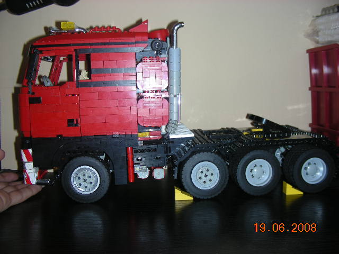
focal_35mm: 38
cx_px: 170
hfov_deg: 49.0
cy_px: 127
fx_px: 372
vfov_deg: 37.7
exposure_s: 1/60
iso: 50
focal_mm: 6.3
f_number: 3.5
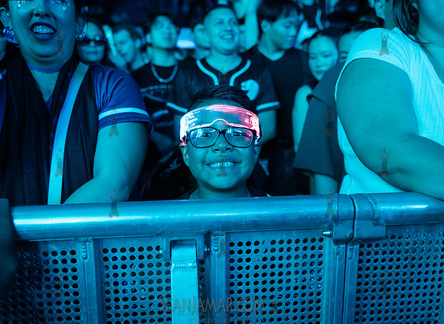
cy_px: 148
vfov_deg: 42.2
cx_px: 222
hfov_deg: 55.7
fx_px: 420
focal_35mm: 33
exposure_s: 1/250
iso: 6400
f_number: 2.8
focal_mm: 27
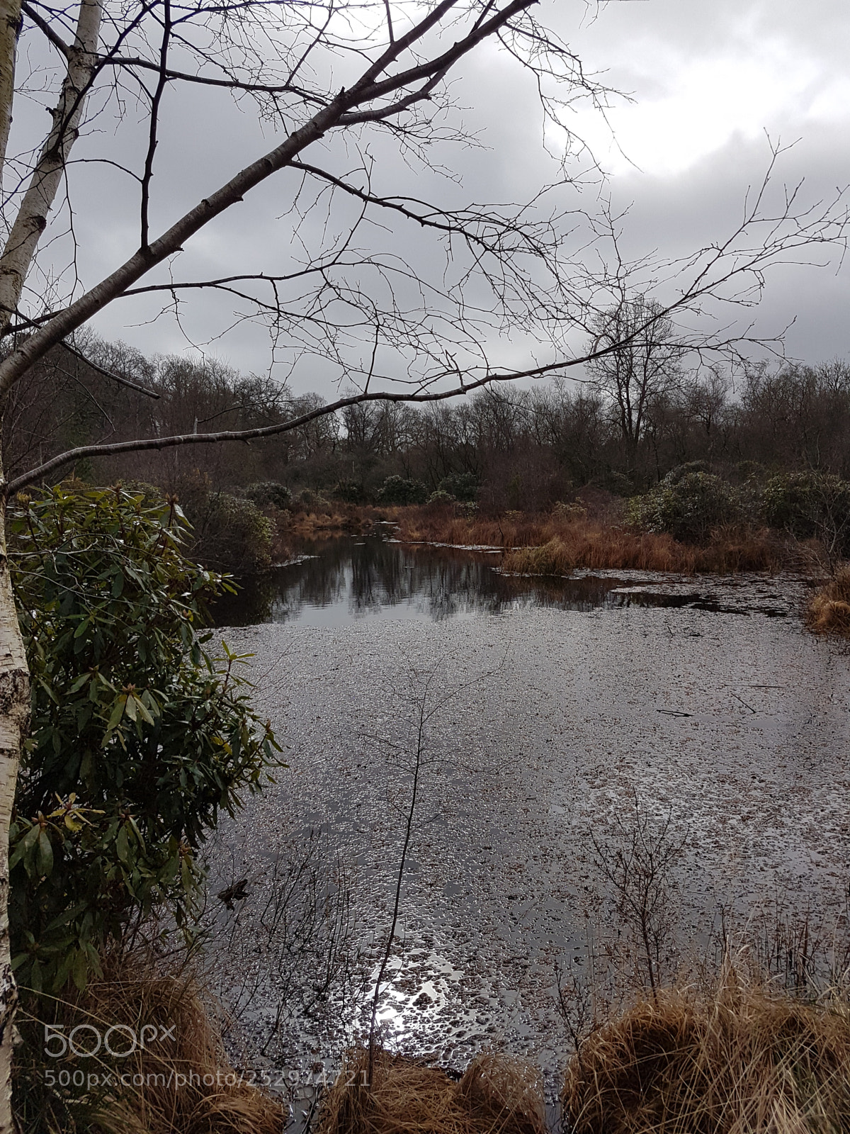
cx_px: 425
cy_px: 567
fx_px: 851
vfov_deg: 67.3
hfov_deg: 53.1
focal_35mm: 26
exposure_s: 1/4056
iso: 40
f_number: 1.7
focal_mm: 4.2
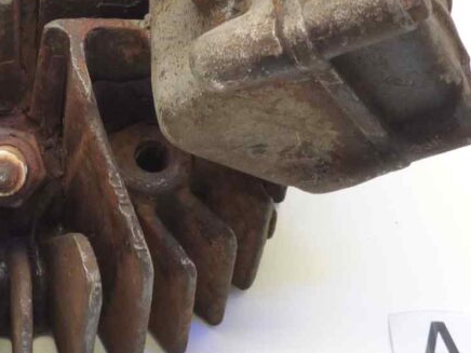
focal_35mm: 86
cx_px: 68
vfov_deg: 16.7
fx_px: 1170
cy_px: -28
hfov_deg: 22.3
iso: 125
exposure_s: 1/8
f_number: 3.3
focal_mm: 4.1
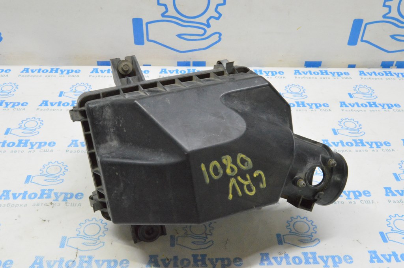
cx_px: 202
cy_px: 134
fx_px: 437
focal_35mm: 39
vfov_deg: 34.2
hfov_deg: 49.6
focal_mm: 26
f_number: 20
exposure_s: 1/15
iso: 6400
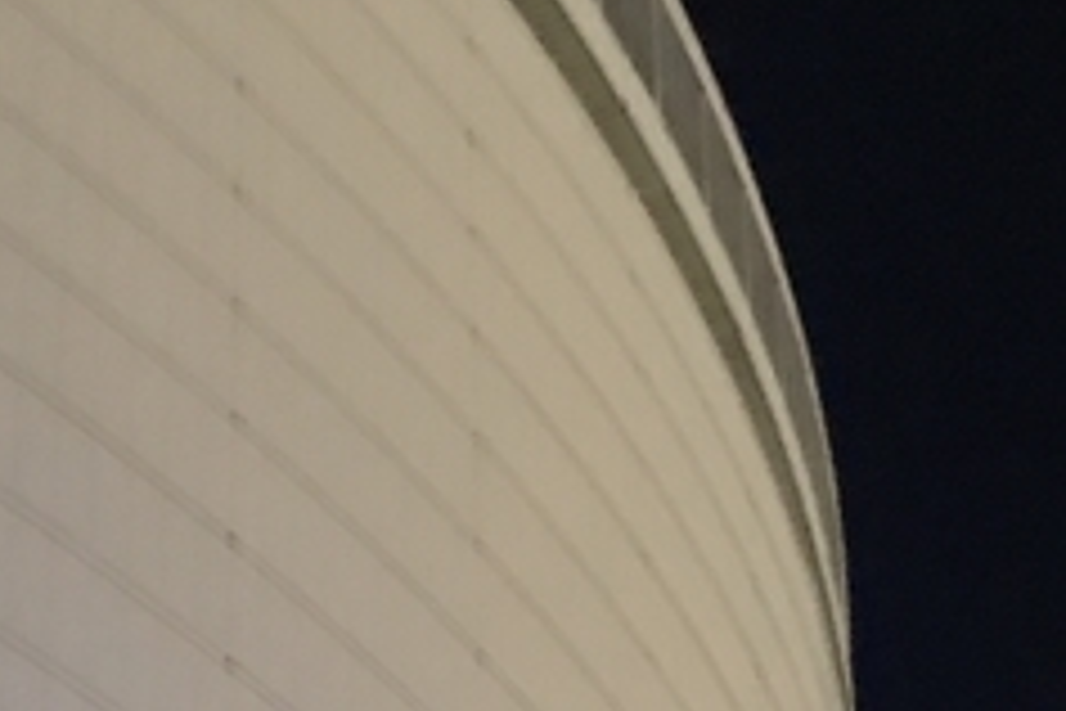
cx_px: 265
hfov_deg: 16.2
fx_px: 3731
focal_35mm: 126
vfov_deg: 10.1
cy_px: 1404
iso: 80
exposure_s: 1/5
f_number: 1.8
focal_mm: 3.99
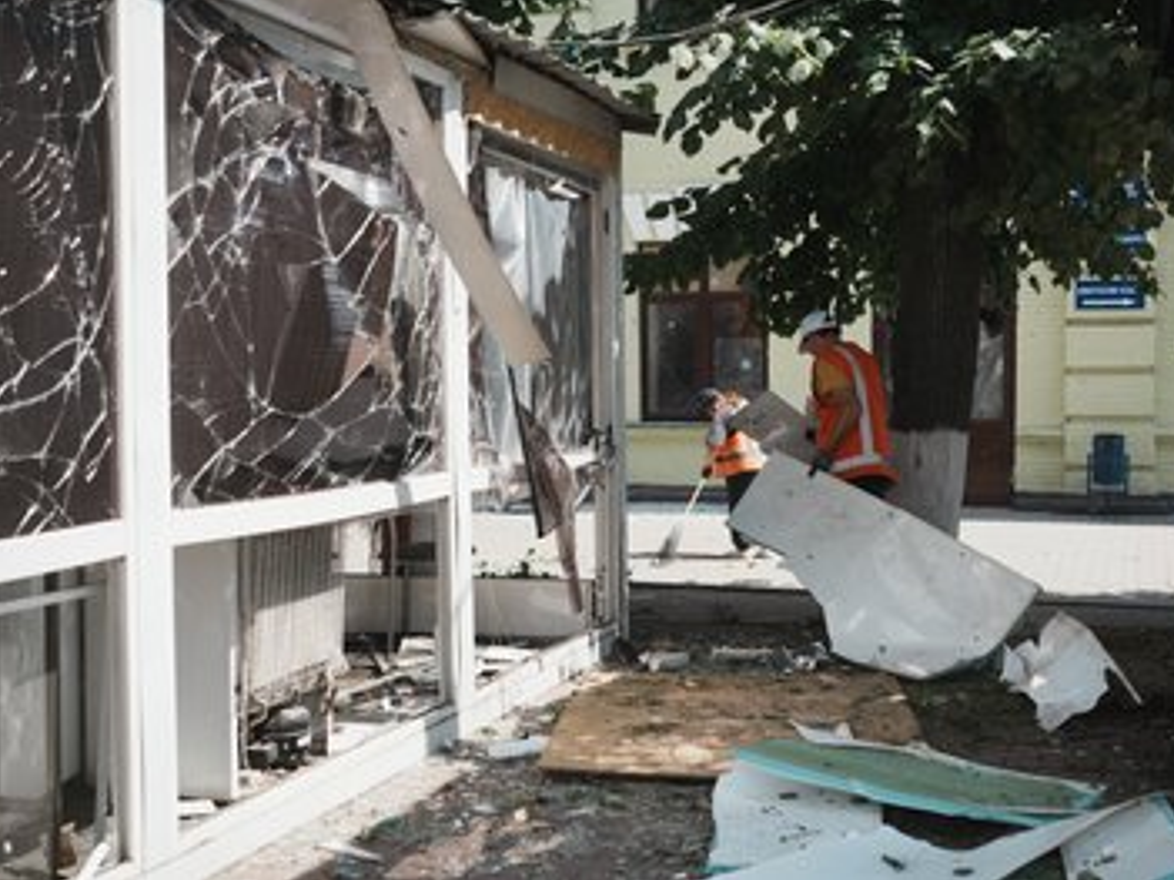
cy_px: 437
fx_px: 1526
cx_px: 659
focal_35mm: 45
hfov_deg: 42.0
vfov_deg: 32.2
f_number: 3.5
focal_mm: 41
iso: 100
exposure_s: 1/1250
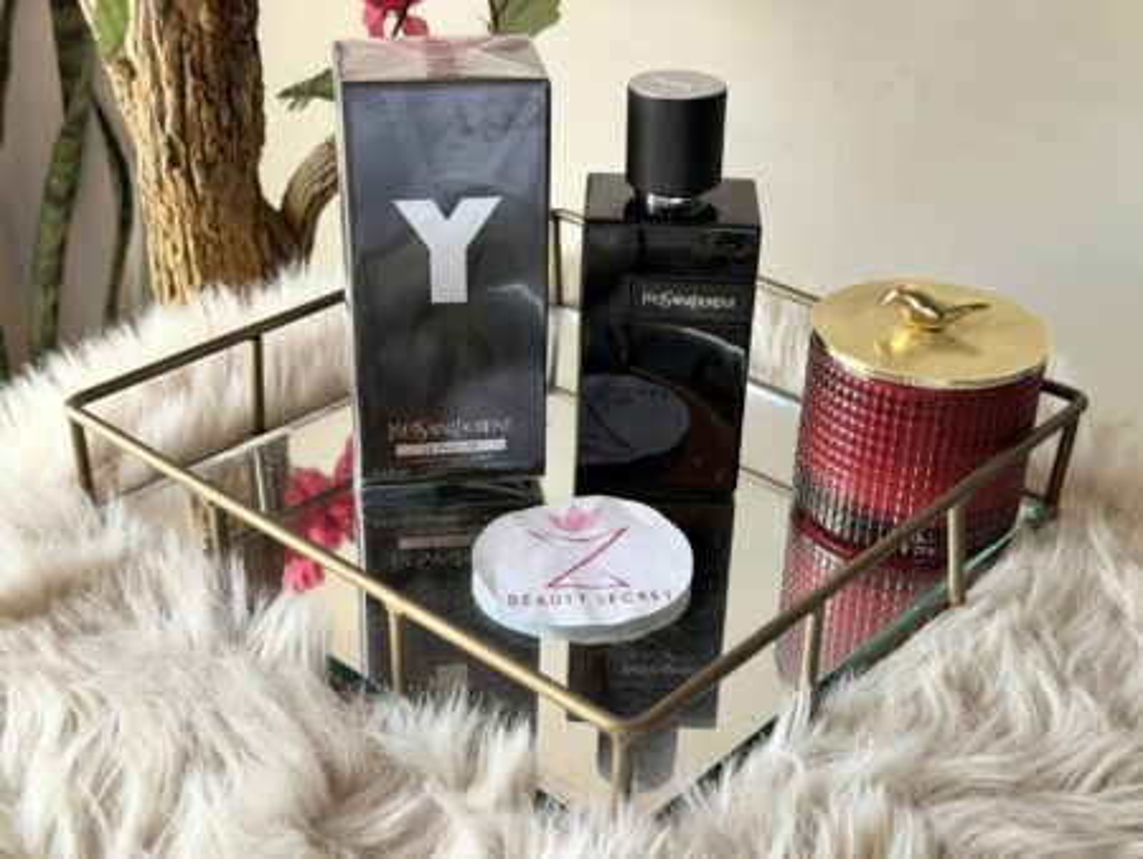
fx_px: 1586
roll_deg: -1.3
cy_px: 430
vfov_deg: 30.3
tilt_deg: -30.8
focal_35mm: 48
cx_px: 572
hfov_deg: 39.6
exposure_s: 1/60
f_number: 1.78
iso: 125
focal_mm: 6.76
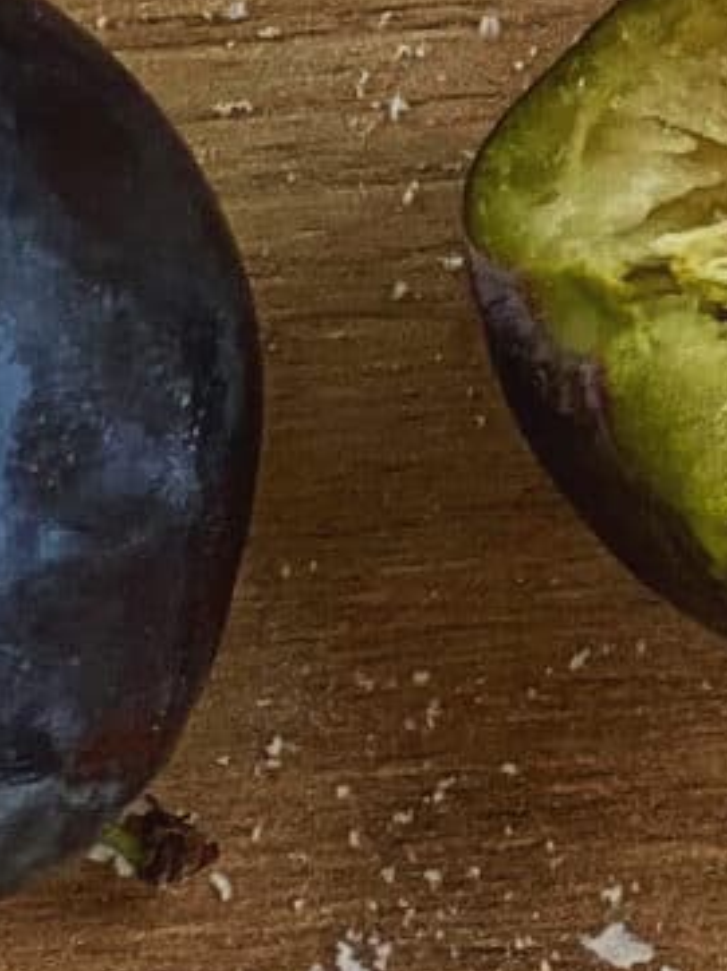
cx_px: 1390
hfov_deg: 4.0
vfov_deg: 5.1
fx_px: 10317
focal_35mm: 368
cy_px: -1910
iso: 20
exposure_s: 1/361
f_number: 2
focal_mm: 6
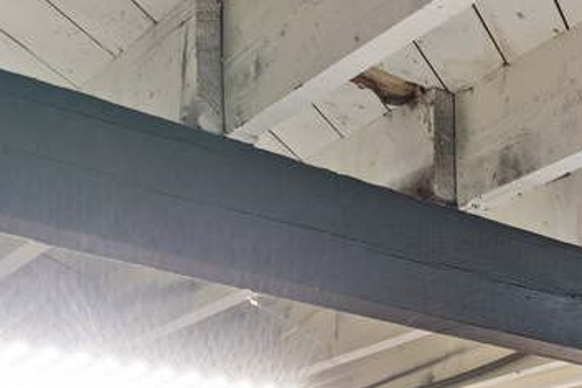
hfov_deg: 19.5
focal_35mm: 78
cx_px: 1042
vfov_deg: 15.1
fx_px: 1260
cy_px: 703
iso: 640
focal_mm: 17
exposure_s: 2
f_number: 8
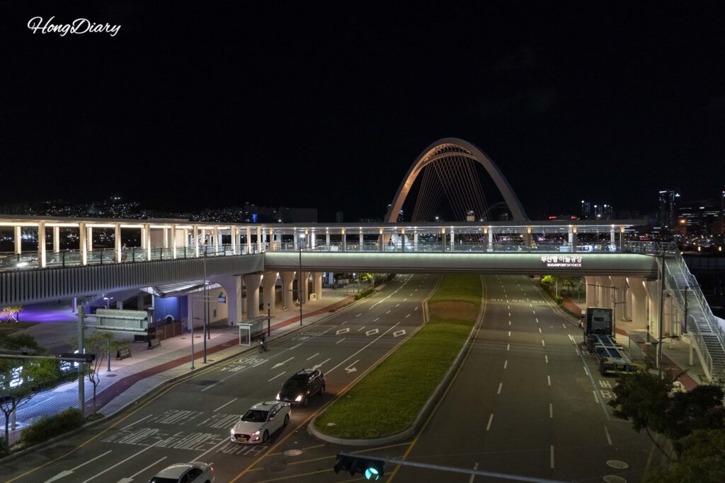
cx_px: 362
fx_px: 564
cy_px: 242
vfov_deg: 46.4
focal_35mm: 28
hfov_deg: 65.5
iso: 10000
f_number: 4
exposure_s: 1/160
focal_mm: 28
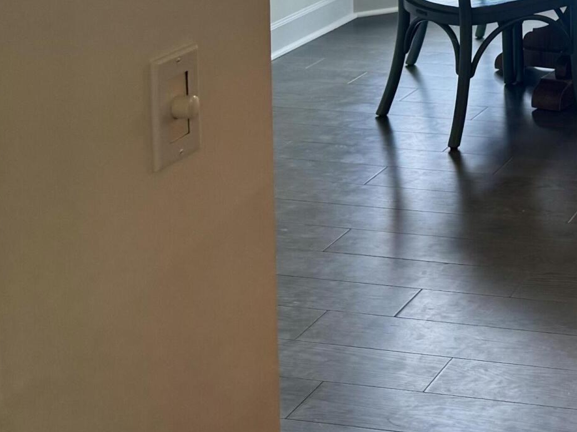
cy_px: -157
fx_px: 1300
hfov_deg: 21.8
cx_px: 811
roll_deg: -0.9
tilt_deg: -7.6
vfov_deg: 17.5
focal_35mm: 78
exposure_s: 1/120
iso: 100
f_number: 1.78
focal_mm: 6.76
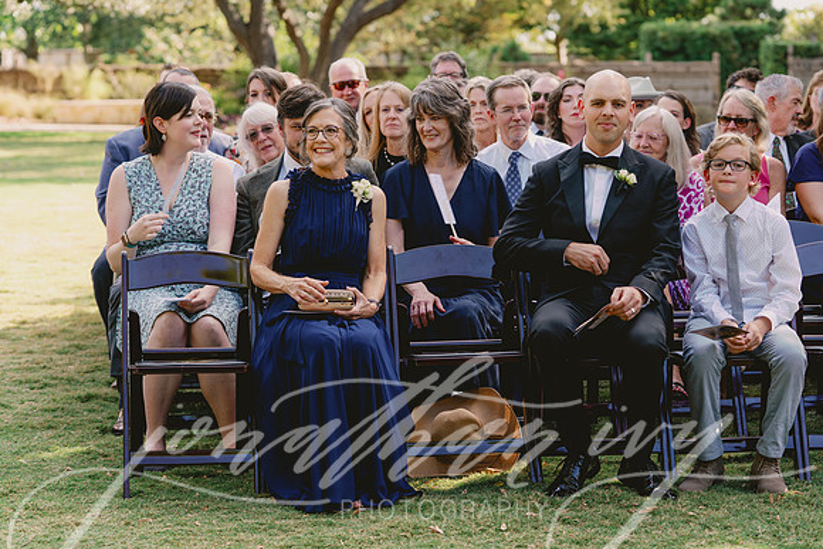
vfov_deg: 13.5
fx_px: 2323
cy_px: 268
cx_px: 422
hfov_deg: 20.1
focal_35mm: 102
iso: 200
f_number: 4
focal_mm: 97
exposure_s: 1/250
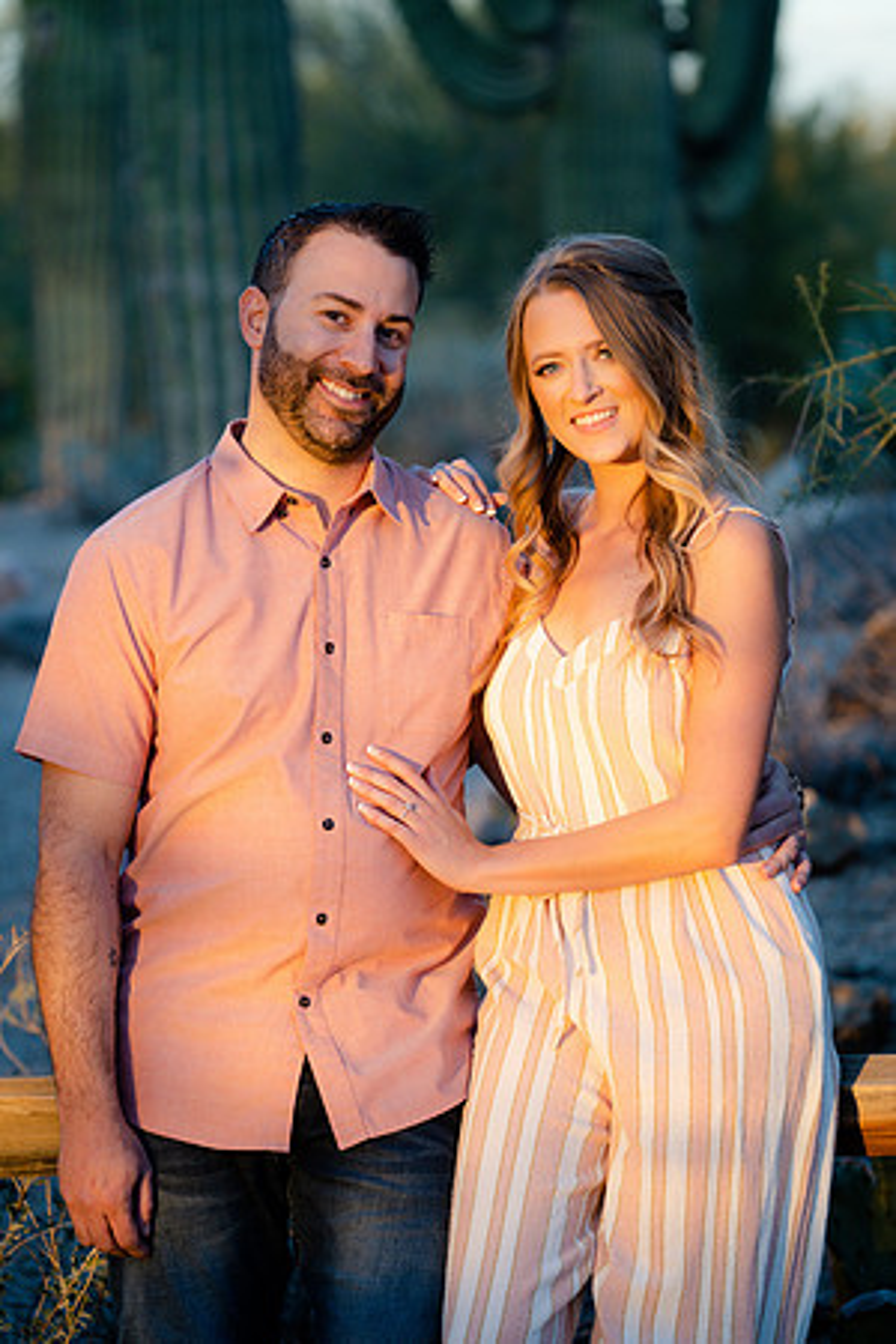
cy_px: 672
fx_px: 5114
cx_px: 448
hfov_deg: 10.0
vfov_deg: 15.0
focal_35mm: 137
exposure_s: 1/250
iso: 320
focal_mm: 137
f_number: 4
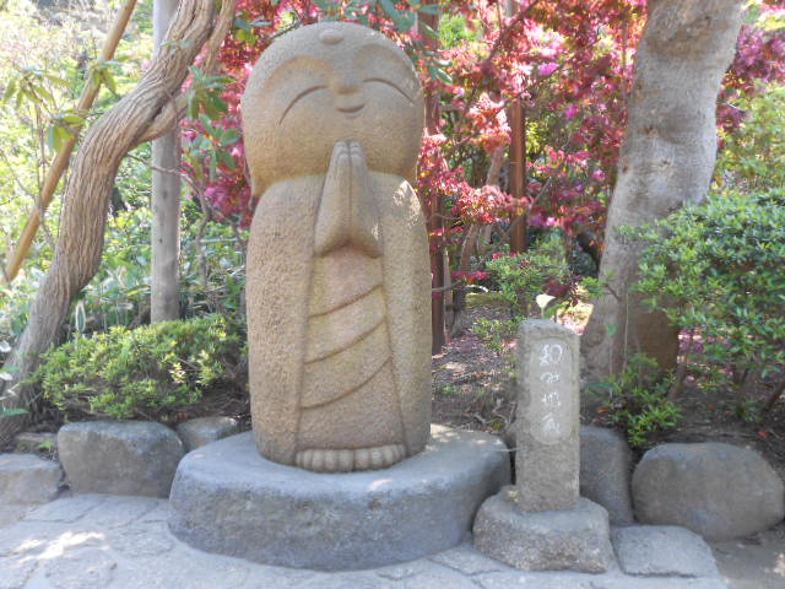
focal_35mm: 34
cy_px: 294
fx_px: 771
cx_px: 392
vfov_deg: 41.8
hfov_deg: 54.0
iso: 80
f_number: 3.9
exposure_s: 1/30
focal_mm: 6
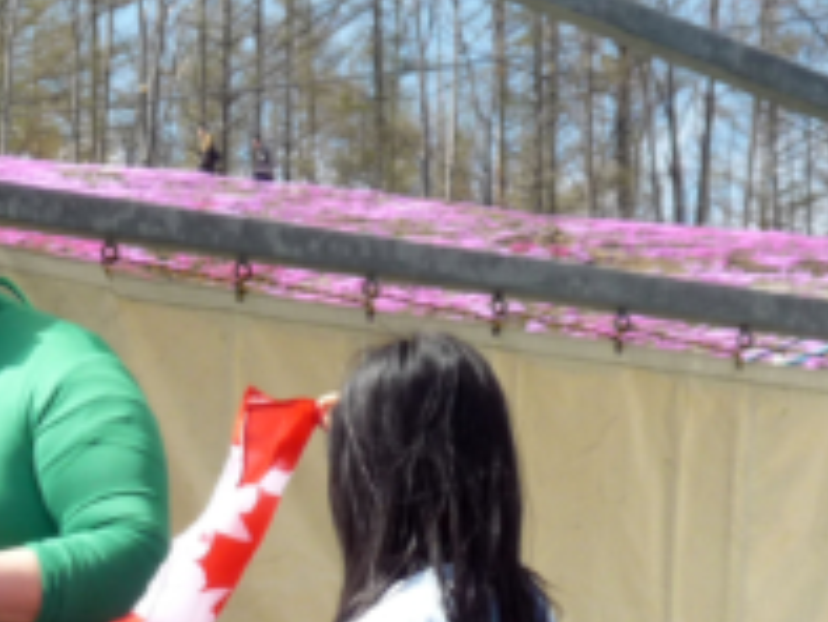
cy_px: 614
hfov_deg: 6.5
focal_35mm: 305
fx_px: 7300
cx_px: -105
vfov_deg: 4.9
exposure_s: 1/250
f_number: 5.1
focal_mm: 16.5
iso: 100
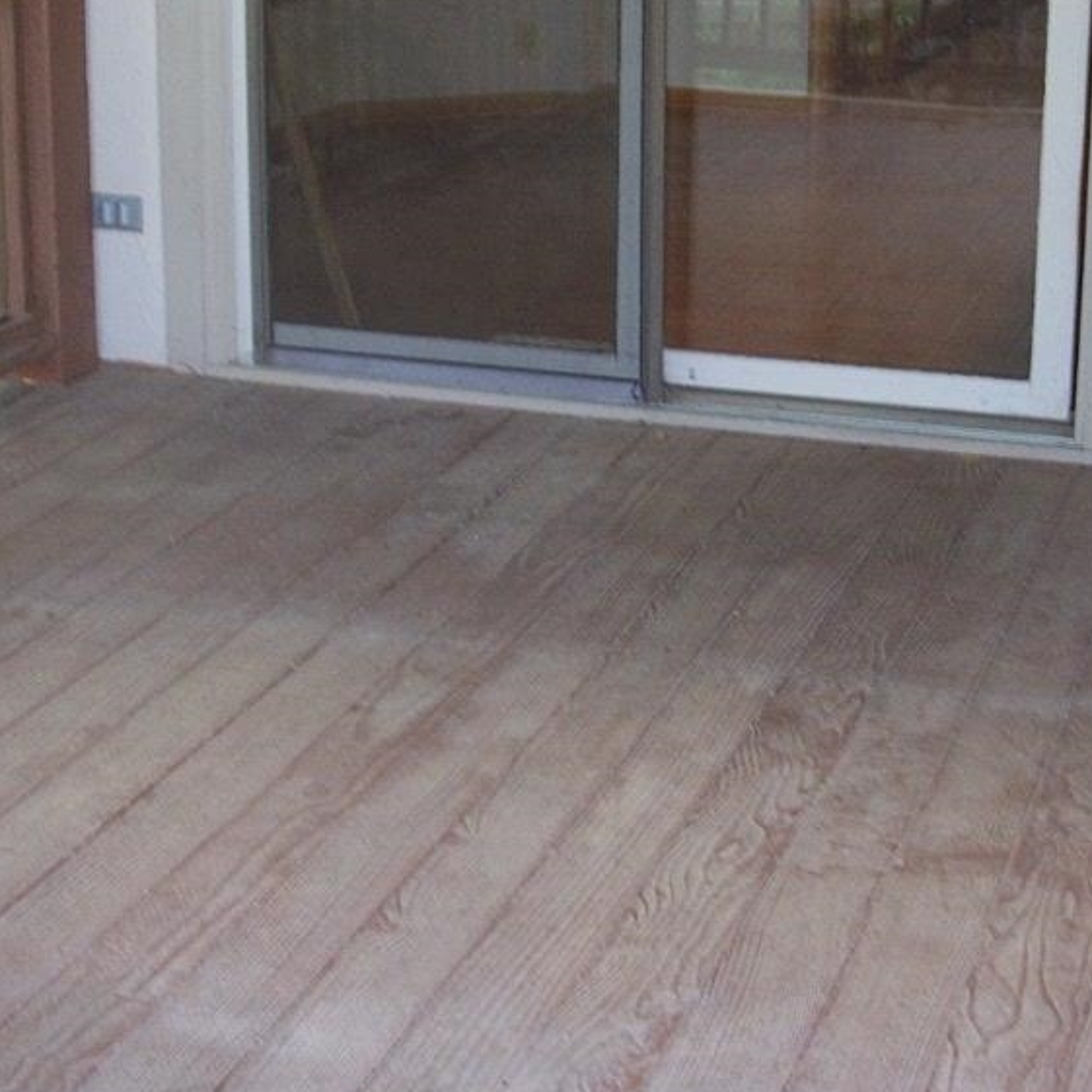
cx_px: 637
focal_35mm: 70
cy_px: 333
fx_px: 2498
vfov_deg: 24.5
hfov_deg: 24.6
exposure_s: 1/60
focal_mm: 7.8
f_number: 2.8
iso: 125
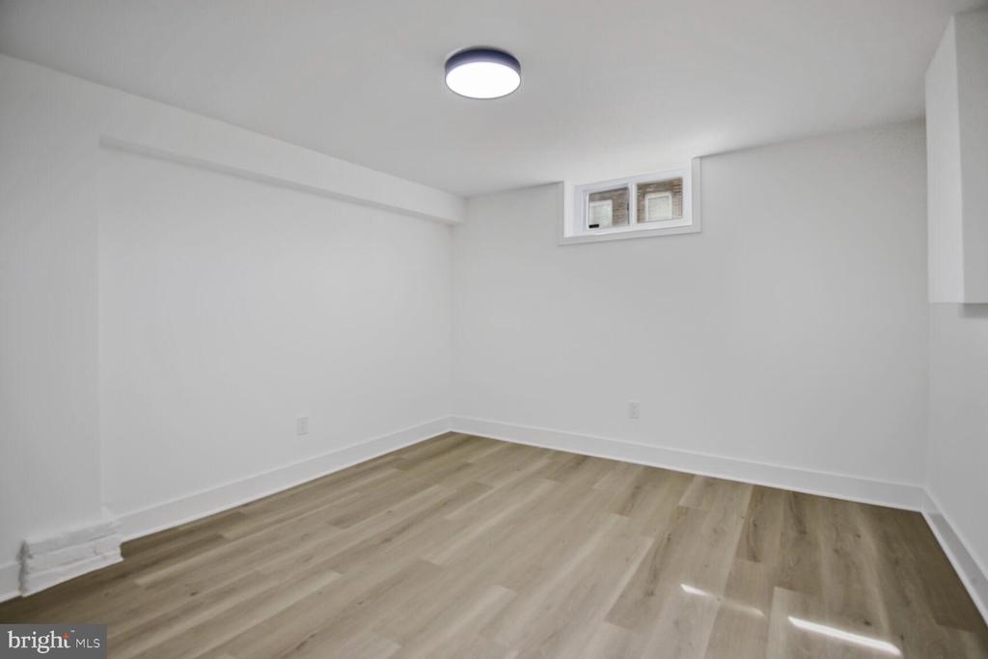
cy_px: 330
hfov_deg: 96.7
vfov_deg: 73.8
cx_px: 494
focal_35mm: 16
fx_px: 439
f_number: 8
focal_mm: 16
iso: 400
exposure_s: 1/4
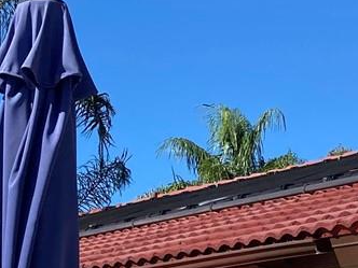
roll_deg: -0.9
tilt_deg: -1.7
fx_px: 1396
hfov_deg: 14.6
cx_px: 102
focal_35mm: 135
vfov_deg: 10.3
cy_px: 504
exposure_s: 1/3003
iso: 25
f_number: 1.8
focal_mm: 3.99
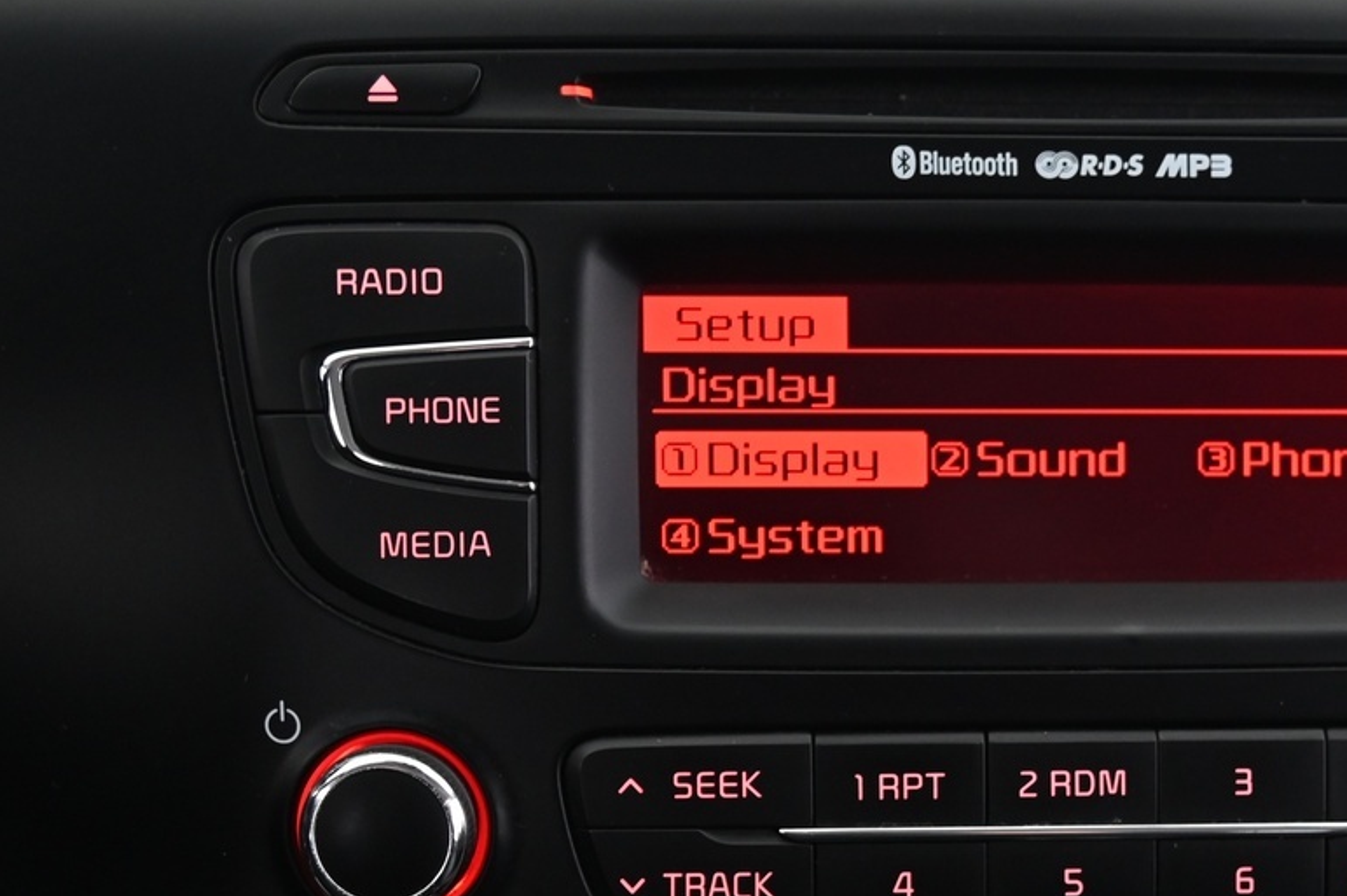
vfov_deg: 16.8
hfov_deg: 25.2
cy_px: 835
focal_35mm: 80
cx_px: 908
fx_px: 2991
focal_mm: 38
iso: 2000
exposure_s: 1/13
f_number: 4
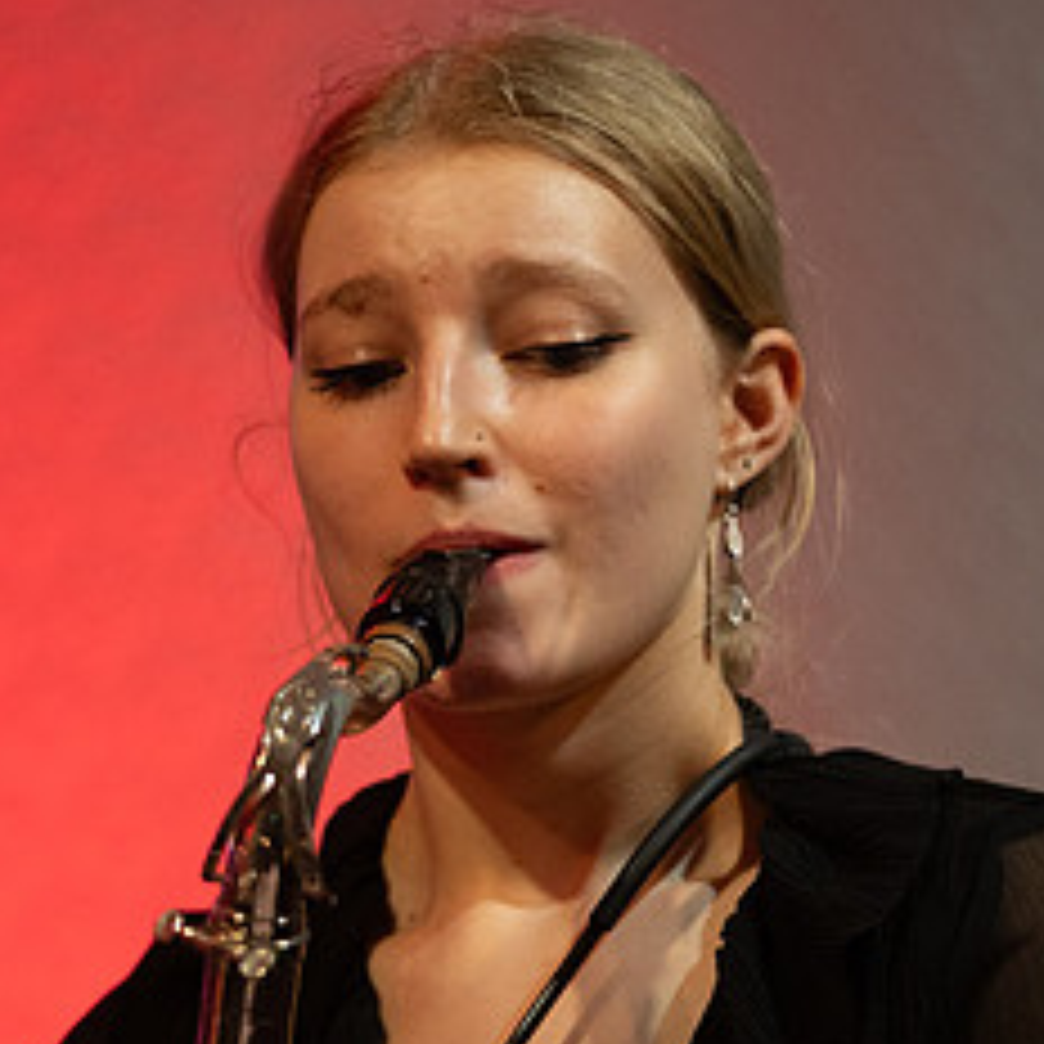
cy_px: 716
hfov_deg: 3.5
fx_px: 16856
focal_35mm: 494
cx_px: 513
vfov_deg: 3.5
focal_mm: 300
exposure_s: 1/250
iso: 5600
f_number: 4
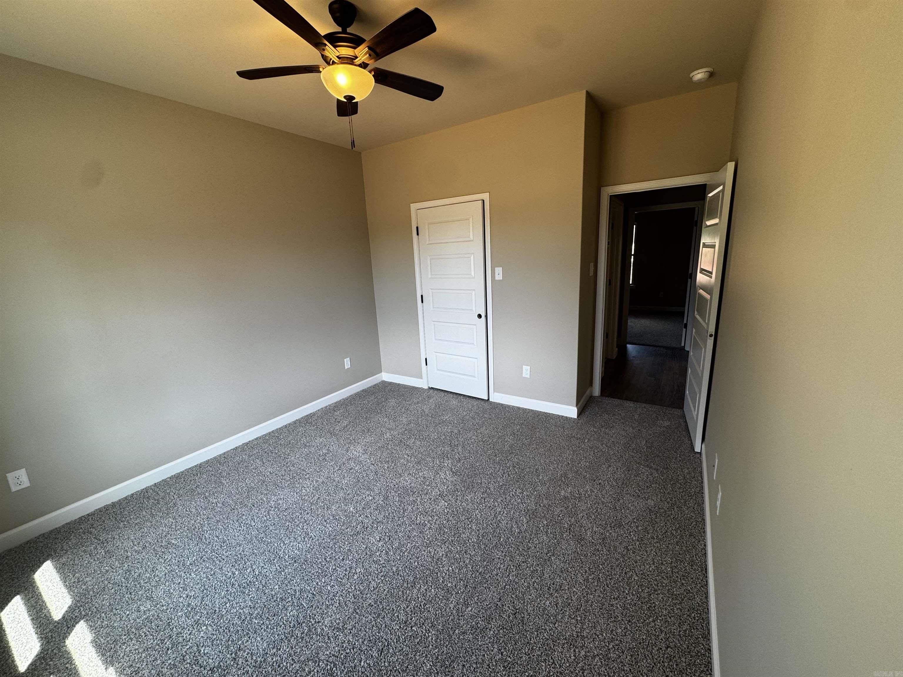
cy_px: 338
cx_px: 452
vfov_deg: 85.7
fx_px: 365
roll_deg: +2.5
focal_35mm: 14
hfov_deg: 102.1
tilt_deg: -14.4
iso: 64
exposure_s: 1/120
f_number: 2.2
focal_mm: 2.22
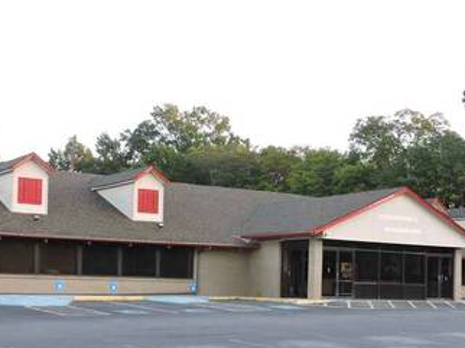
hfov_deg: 33.2
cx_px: 201
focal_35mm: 58
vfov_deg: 24.8
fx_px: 779
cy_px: 273
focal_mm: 6.2
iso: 125
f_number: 3.3
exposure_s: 1/50
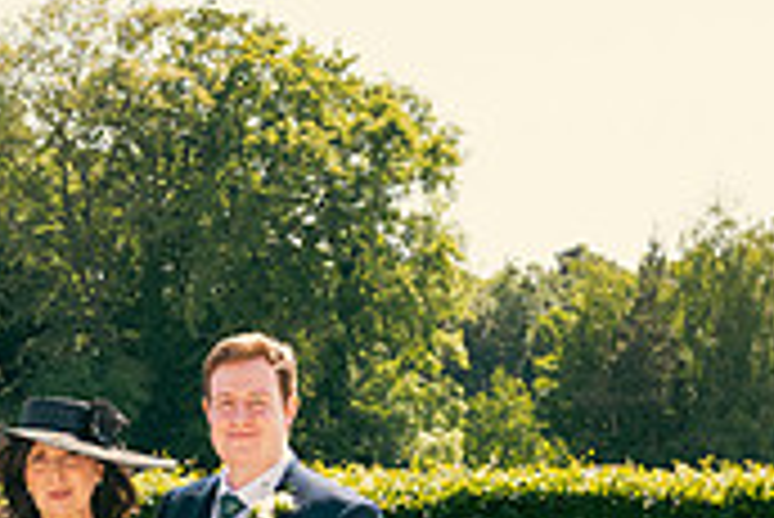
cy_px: 610
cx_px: -248
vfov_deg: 12.4
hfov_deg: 17.6
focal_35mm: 108
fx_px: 2324
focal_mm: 32
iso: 125
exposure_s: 1/200
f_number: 6.3
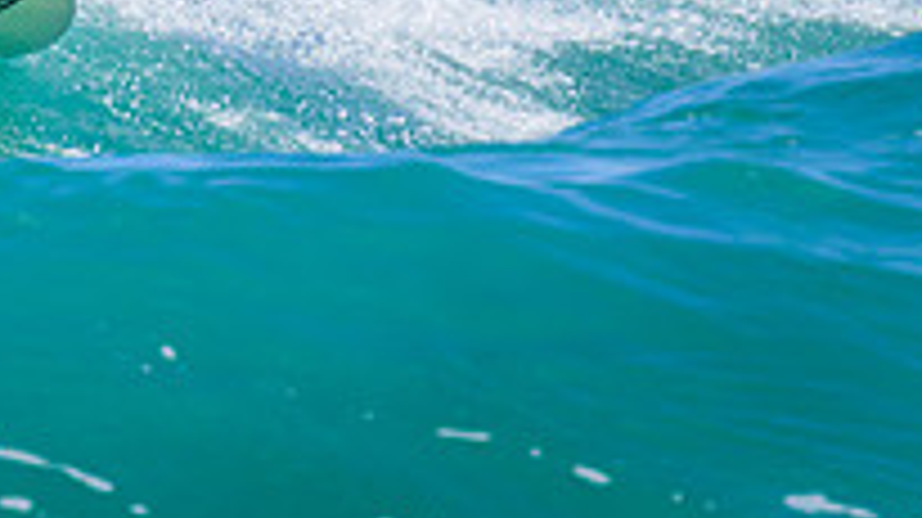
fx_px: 57855
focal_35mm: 2368
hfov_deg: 0.9
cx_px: -49
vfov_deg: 0.5
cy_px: -146
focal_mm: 800
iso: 800
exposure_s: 1/2000
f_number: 11
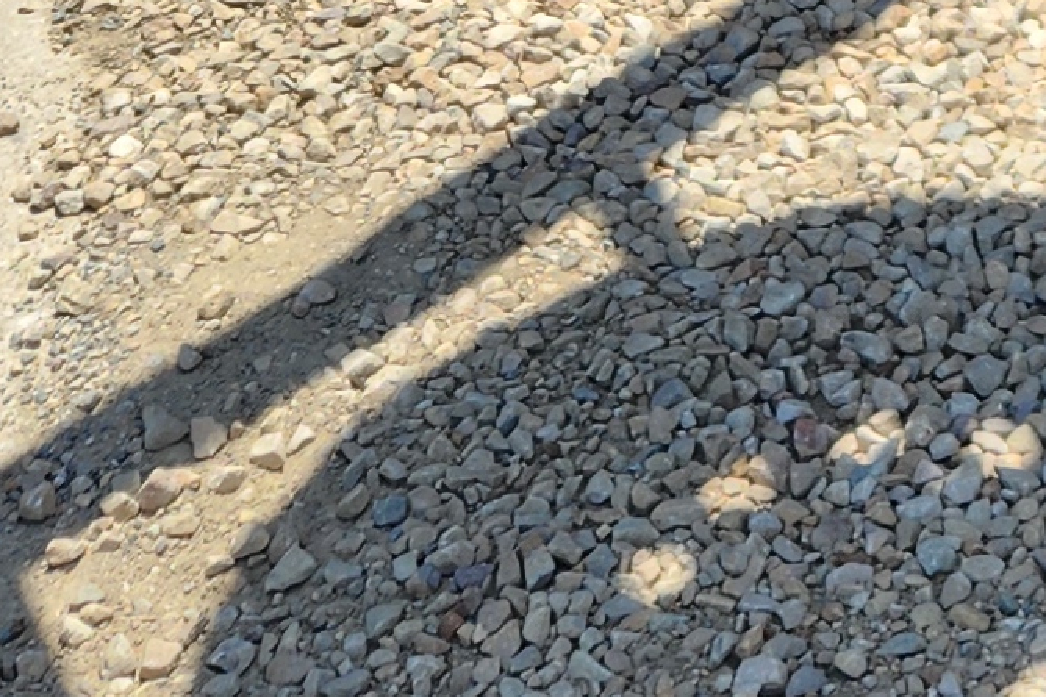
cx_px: 1460
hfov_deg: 13.7
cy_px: -1408
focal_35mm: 143
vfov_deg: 8.2
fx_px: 4155
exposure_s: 1/1114
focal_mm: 5.4
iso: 20
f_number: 1.8
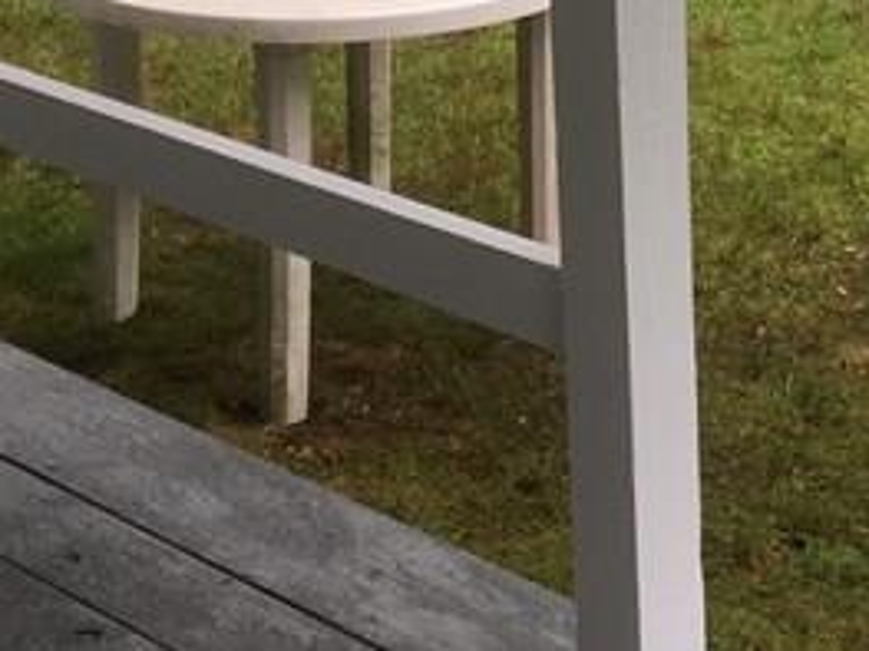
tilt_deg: -13.4
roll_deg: +0.8
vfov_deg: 12.7
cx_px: 714
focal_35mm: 113
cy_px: -159
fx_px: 2835
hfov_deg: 17.3
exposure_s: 1/60
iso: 32
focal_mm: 4.15
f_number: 2.2
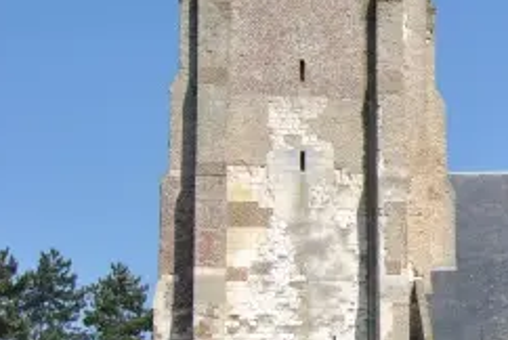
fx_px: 1540
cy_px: 191
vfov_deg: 12.6
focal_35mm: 109
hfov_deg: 16.6
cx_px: 812
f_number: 8
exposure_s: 1/250
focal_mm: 22
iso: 100
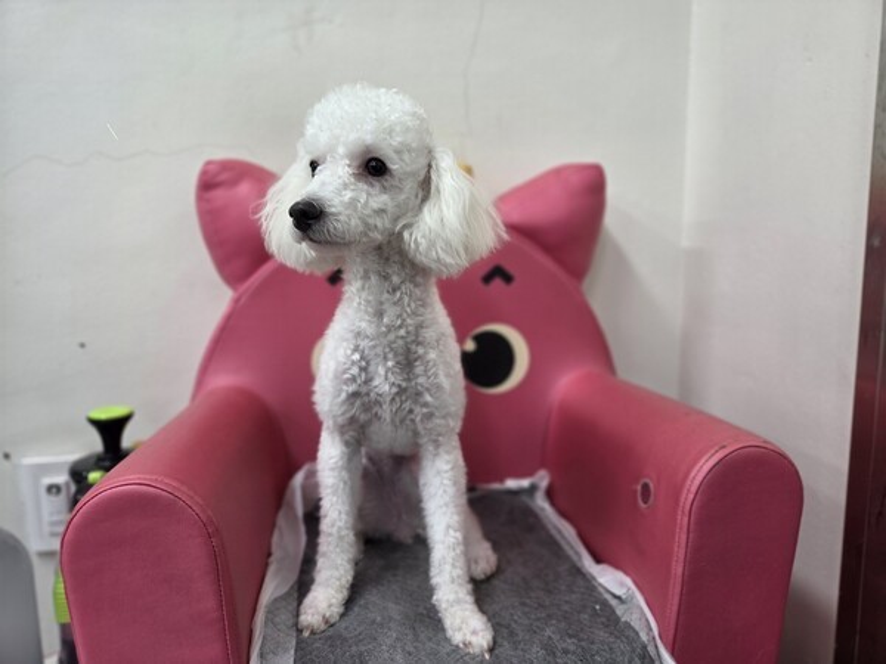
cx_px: 443
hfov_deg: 73.9
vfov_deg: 58.9
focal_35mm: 23
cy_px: 332
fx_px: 589
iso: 100
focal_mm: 5.4
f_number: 1.8
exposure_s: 1/120
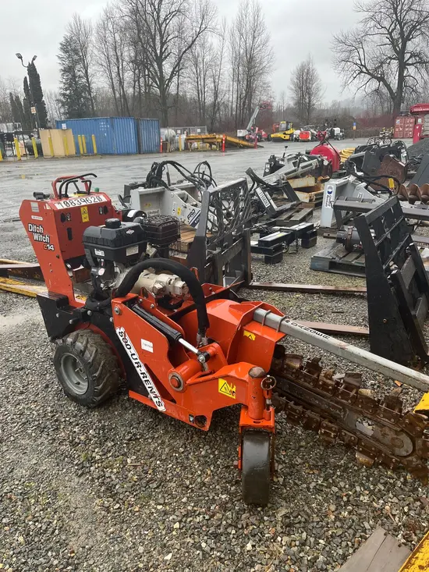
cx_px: 214
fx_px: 430
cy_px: 286
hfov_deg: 53.1
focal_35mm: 26
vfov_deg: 67.3
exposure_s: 1/246
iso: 40
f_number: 1.6
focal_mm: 5.1
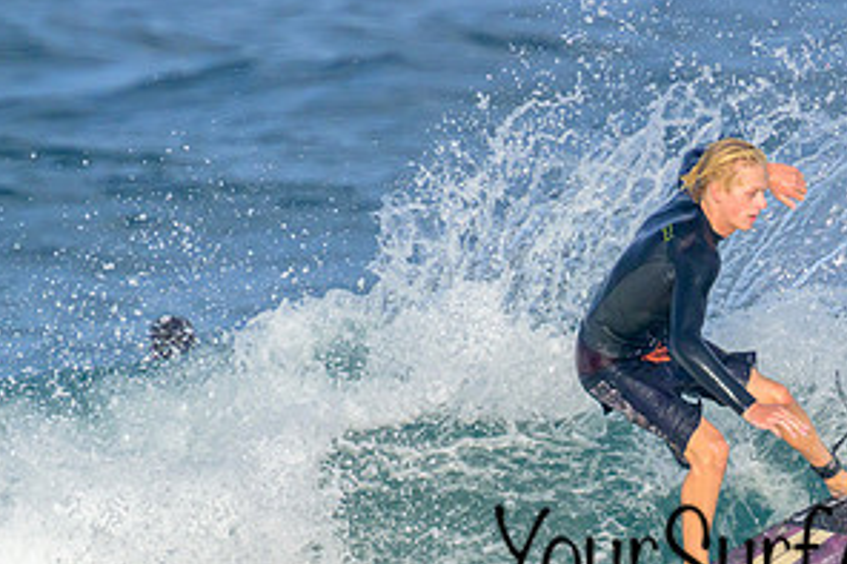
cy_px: 534
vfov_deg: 0.8
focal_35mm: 1752
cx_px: 878
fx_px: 41196
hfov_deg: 1.2
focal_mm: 800
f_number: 11
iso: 1000
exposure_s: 1/1600
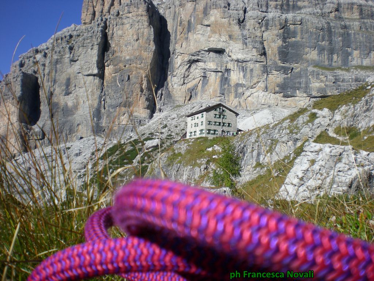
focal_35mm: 38
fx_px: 411
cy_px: 140
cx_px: 187
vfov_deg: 37.7
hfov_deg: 49.0
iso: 50
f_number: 4.6
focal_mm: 6.3
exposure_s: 1/418
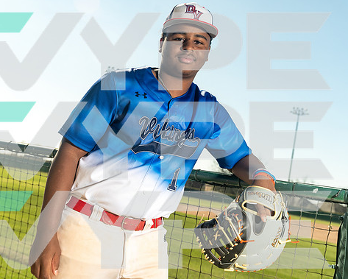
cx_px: 146
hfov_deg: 40.2
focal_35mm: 46
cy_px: 141
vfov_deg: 32.8
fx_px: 474
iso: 500
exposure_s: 1/200
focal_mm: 40
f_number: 5
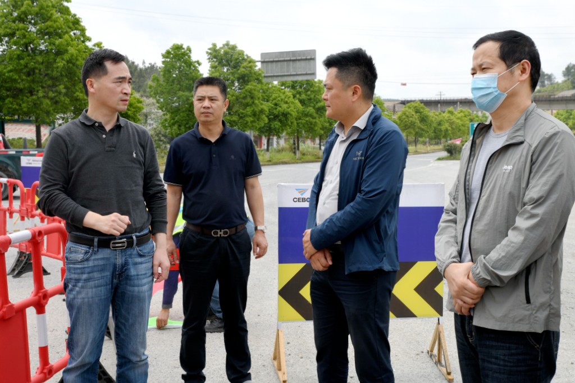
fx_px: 766
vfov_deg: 28.1
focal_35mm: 48
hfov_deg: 41.1
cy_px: 192
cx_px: 288
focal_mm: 48
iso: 250
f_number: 9
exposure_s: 1/320
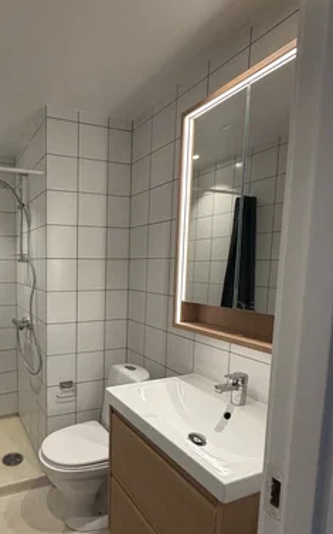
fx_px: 306
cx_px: 58
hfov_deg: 52.7
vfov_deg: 82.0
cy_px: 298
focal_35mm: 21
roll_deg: +1.2
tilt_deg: -2.1
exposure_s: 1/100
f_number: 2.2
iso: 160
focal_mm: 2.22
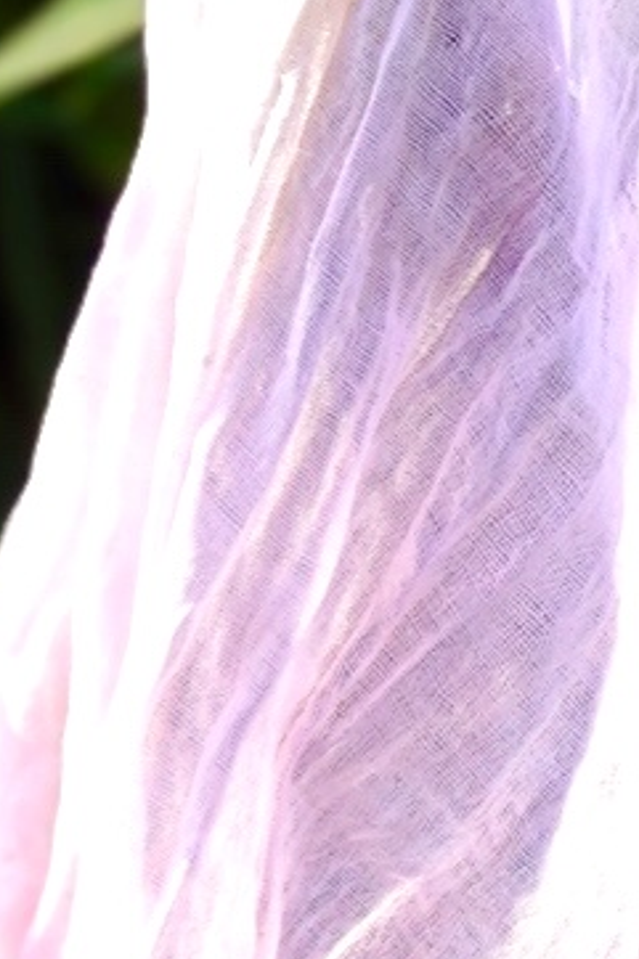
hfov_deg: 5.0
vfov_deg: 7.7
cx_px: 1672
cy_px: 64
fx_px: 7076
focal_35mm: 266
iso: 100
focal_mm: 25
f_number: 5
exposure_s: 1/250
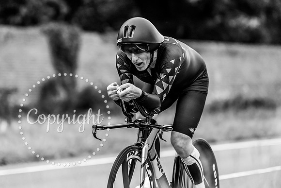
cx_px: 118
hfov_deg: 9.6
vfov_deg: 6.4
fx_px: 1677
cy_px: 79
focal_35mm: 215
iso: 1000
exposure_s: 1/640
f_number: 3.2
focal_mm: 185
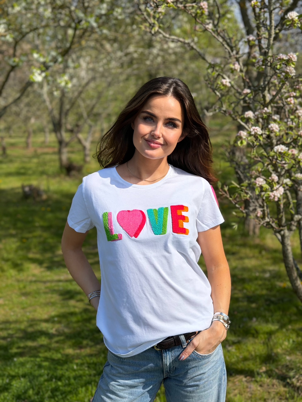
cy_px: 201
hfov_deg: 30.3
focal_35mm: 48
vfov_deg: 39.7
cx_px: 151
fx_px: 558
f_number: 1.78
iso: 80
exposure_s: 1/7874
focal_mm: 6.76
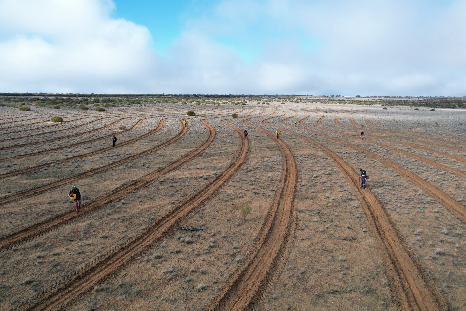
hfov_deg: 78.6
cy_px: 156
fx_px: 285
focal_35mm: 22
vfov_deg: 57.2
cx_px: 233
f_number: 2.8
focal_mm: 8.38
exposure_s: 1/1250
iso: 110
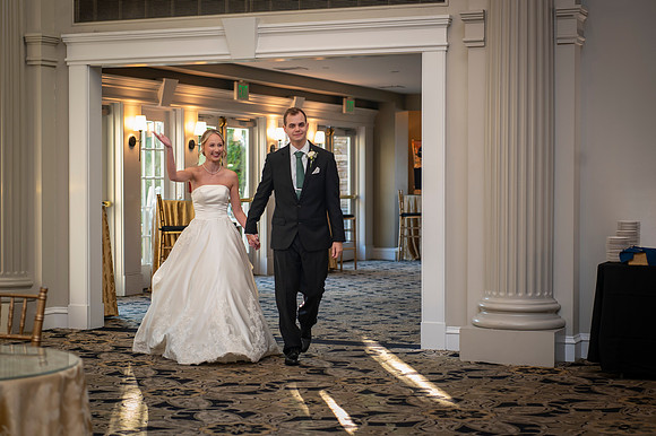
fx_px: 1290
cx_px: 328
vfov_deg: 19.2
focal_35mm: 71
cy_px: 218
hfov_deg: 28.5
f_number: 2.8
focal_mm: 70
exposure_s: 1/100
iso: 800
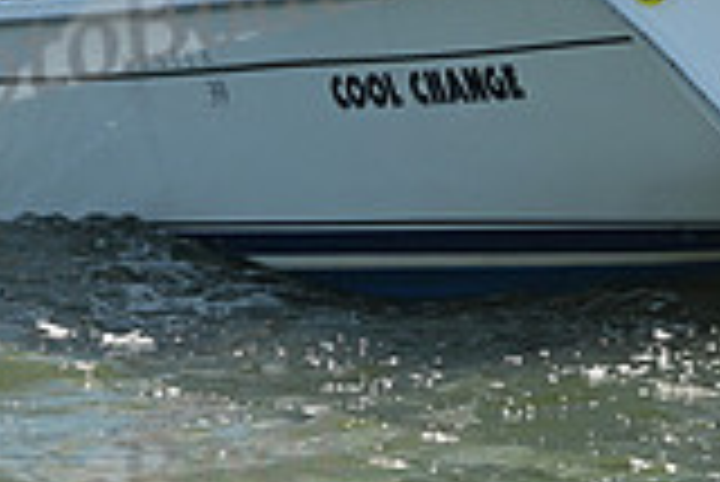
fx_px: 5064
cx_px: 706
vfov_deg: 5.4
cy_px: -268
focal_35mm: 253
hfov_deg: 8.1
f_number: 8
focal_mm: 70
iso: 320
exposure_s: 1/1600
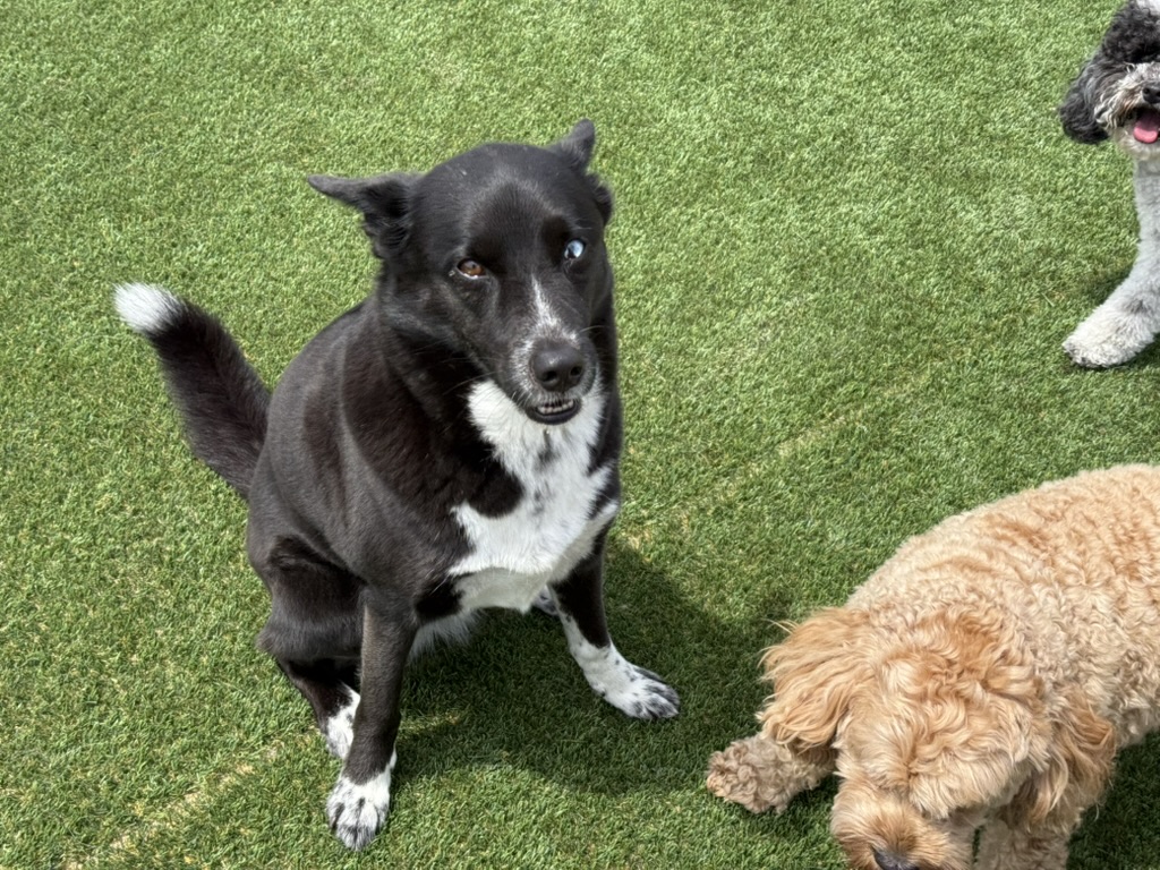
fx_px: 1609
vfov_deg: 30.3
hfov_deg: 39.7
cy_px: 435
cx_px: 580
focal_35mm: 48
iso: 64
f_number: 1.78
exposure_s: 1/2273
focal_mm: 6.76
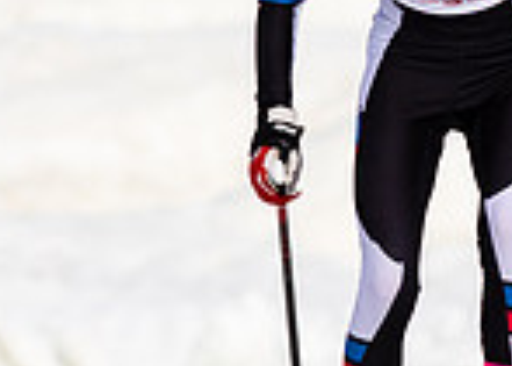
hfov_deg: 1.0
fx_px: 29897
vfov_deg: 0.7
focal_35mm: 2056
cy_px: 198
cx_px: 396
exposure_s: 1/2500
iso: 400
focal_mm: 300
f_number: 5
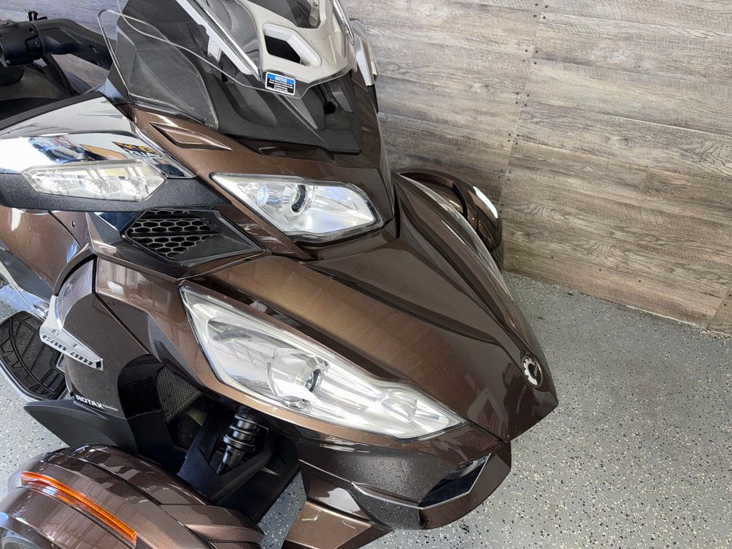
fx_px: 508
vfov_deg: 56.8
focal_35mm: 24
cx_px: 366
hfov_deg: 71.6
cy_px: 274
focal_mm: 6.76
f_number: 1.78
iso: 50
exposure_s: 1/18
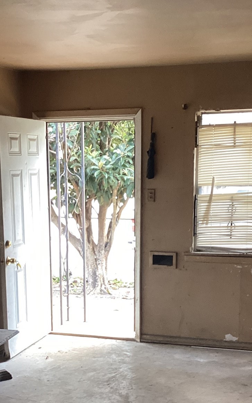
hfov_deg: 22.3
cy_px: 297
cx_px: 105
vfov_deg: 34.4
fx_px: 637
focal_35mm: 58
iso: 160
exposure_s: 1/60
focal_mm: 3.3
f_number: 2.4
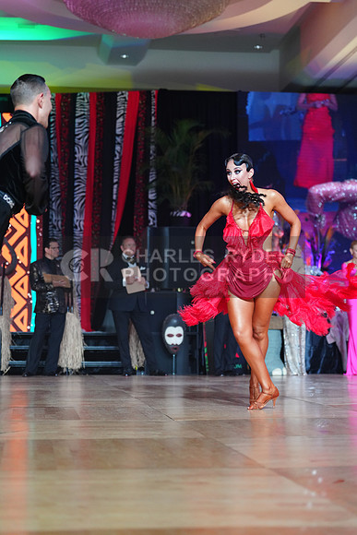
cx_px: 178
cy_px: 268
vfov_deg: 28.8
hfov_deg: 19.5
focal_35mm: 70
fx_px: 1041
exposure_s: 1/250
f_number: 2.8
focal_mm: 70
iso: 2000
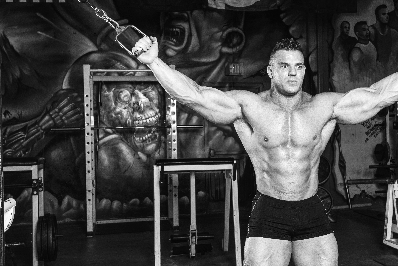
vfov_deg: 23.0
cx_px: 265
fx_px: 652
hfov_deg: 33.6
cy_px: 132
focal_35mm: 59
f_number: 6.3
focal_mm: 44
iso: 100
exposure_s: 1/80
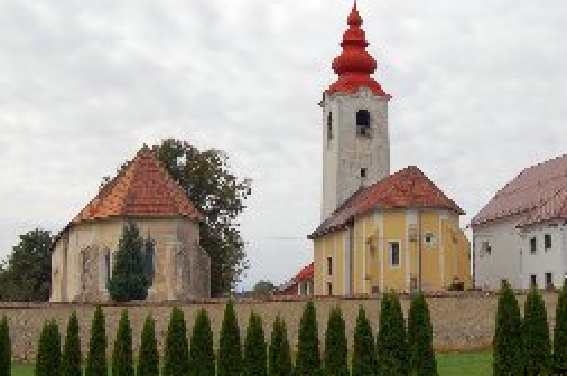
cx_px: 405
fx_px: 958
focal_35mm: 61
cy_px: 176
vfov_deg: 22.2
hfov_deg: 32.5
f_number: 9
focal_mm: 23
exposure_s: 1/320
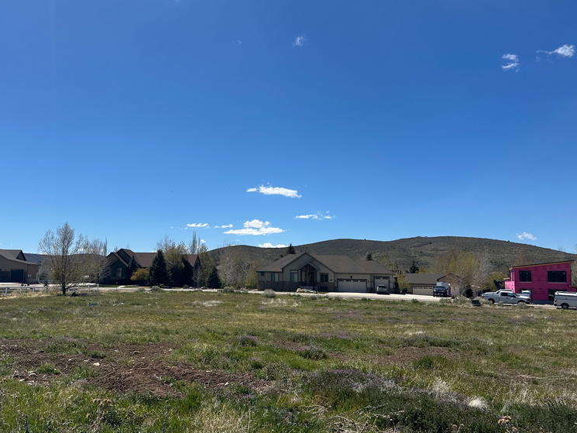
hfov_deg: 54.9
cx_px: 230
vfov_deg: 43.0
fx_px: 550
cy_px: 222
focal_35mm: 33
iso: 80
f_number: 1.78
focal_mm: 6.86
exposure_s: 1/7042
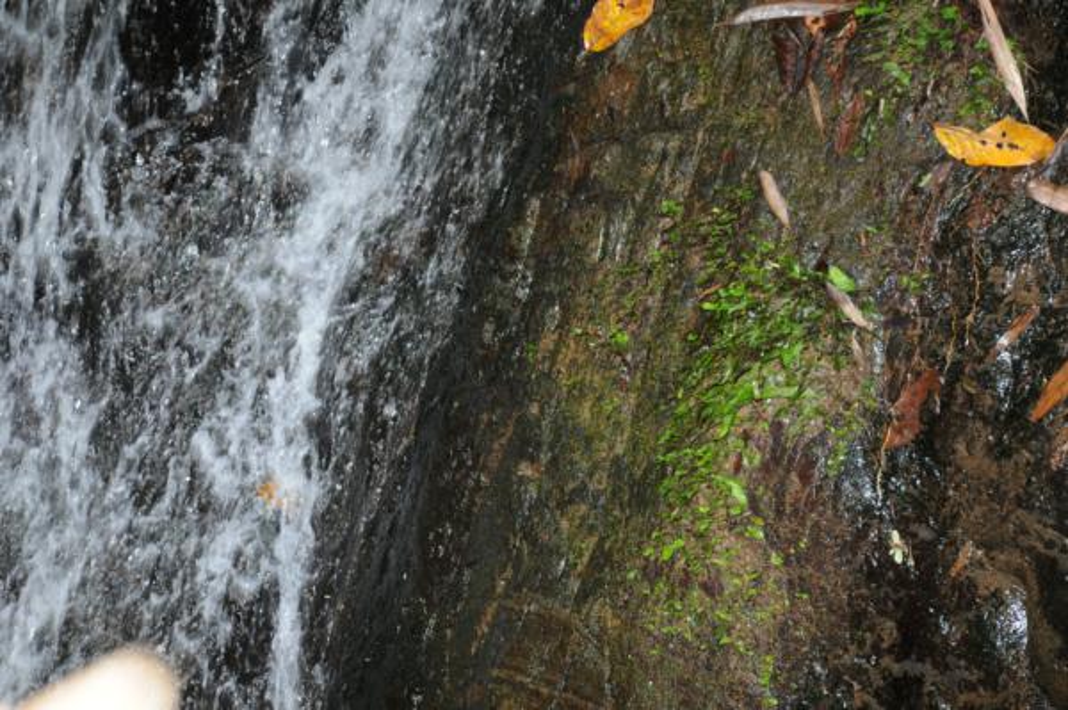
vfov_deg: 9.6
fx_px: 4224
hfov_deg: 14.4
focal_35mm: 142
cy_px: 355
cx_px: 534
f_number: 5.6
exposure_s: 1/60
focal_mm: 95
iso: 200
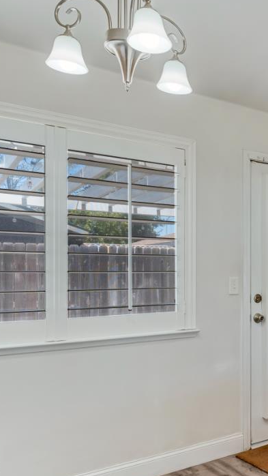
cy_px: 279
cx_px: 338
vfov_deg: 55.0
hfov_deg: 27.9
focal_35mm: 36
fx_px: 454
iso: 640
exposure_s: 1/15
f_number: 7.1
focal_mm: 16
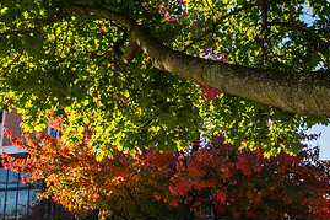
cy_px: 128
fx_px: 376
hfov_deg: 47.4
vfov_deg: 32.5
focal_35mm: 41
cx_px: 172
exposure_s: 1/125
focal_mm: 19
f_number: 18
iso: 800
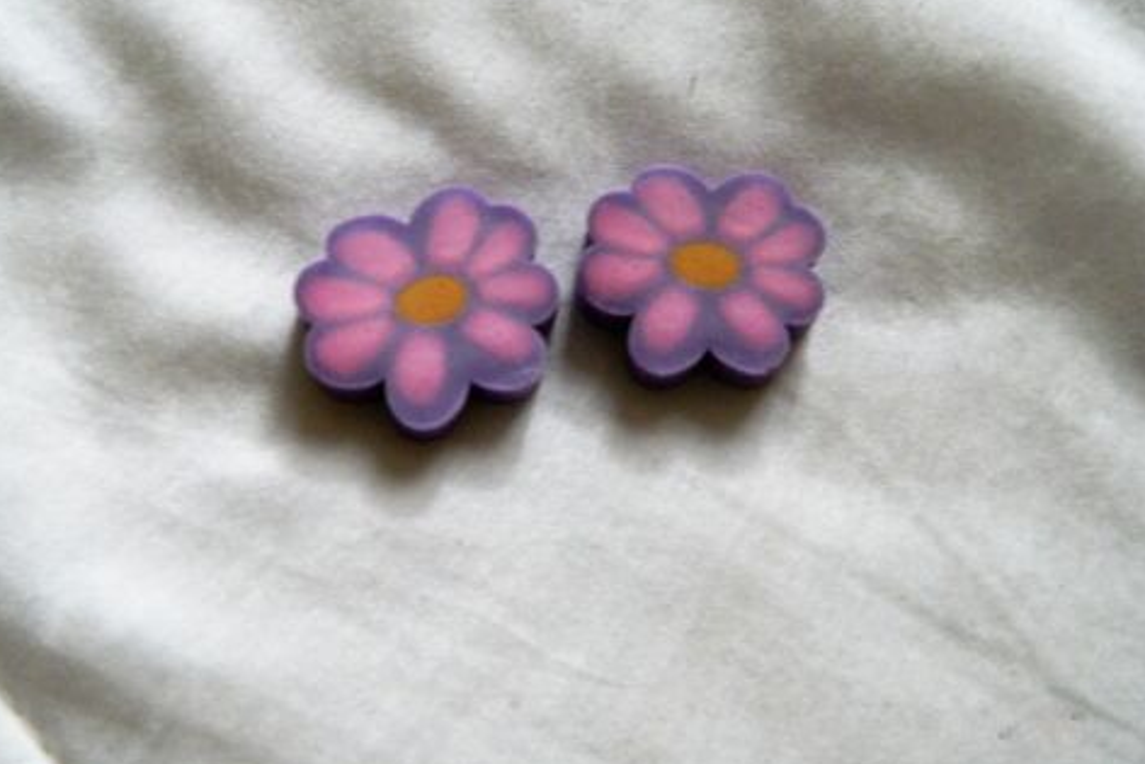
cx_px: 570
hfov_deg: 51.9
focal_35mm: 37
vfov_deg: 36.0
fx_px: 1177
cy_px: 381
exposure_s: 1/50
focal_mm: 6.2
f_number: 3.3
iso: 400
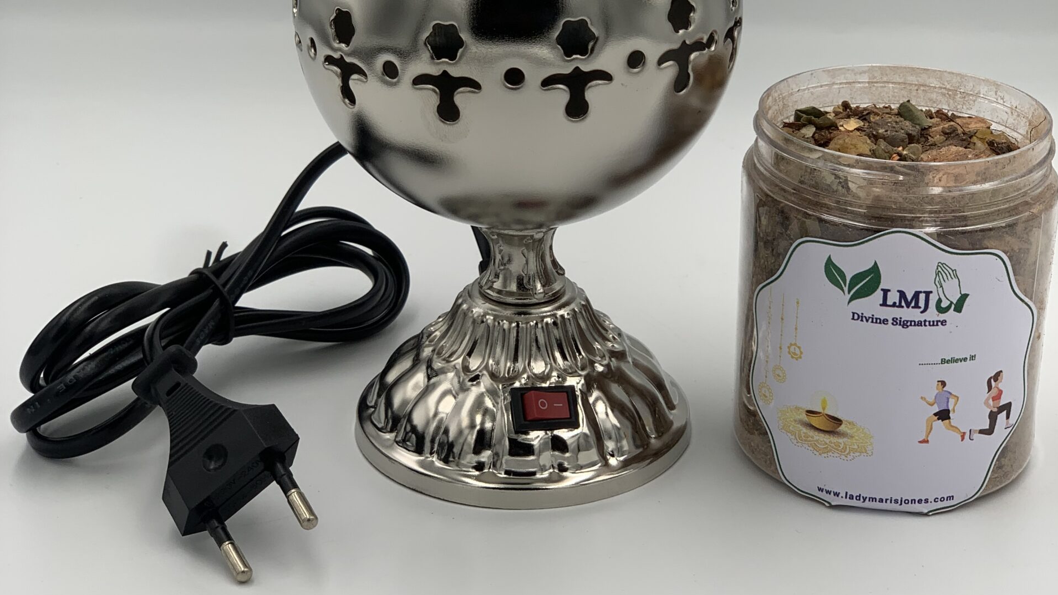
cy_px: 248
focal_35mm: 76
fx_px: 2132
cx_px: 531
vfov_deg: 15.9
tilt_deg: -24.0
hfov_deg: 27.9
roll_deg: -0.3
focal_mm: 6
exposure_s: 1/153
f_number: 2.4
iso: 16
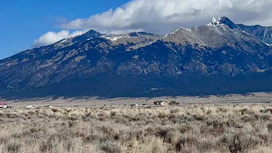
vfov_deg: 10.3
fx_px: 851
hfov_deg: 17.9
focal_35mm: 118
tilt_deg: +0.3
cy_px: 88
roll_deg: +0.2
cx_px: 247
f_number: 1.78
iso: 64
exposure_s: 1/9009
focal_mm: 6.76
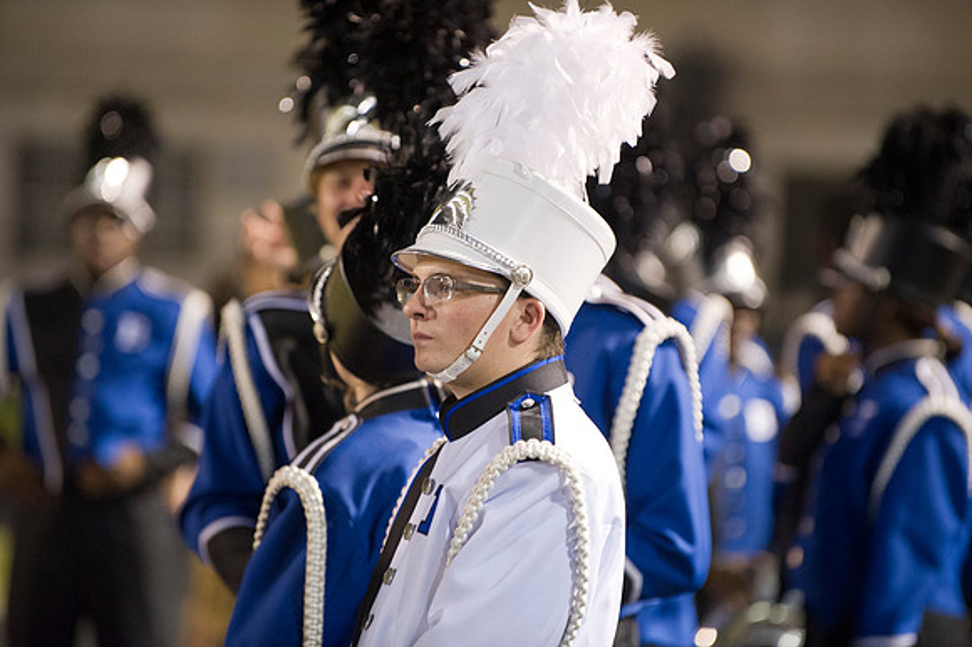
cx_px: 486
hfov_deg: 10.3
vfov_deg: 6.9
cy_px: 324
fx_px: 5397
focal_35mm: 200
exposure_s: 1/160
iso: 3200
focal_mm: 200
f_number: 2.8
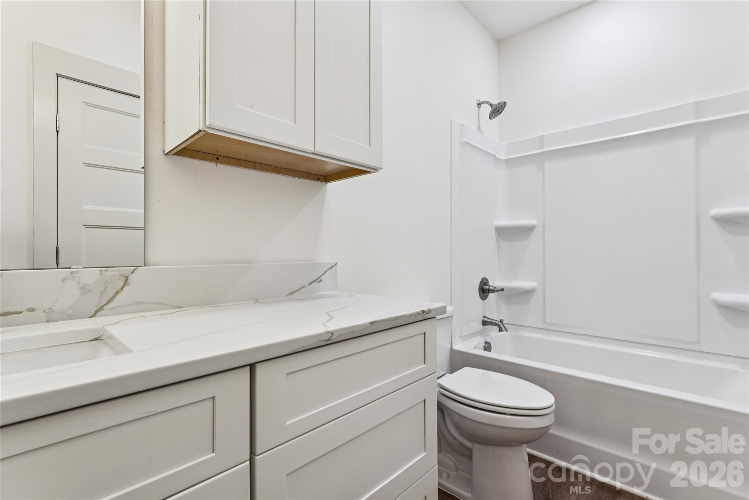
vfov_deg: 73.1
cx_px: 374
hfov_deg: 96.0
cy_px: 250
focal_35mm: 16
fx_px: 337
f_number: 13
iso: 100
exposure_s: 1/4
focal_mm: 16.2
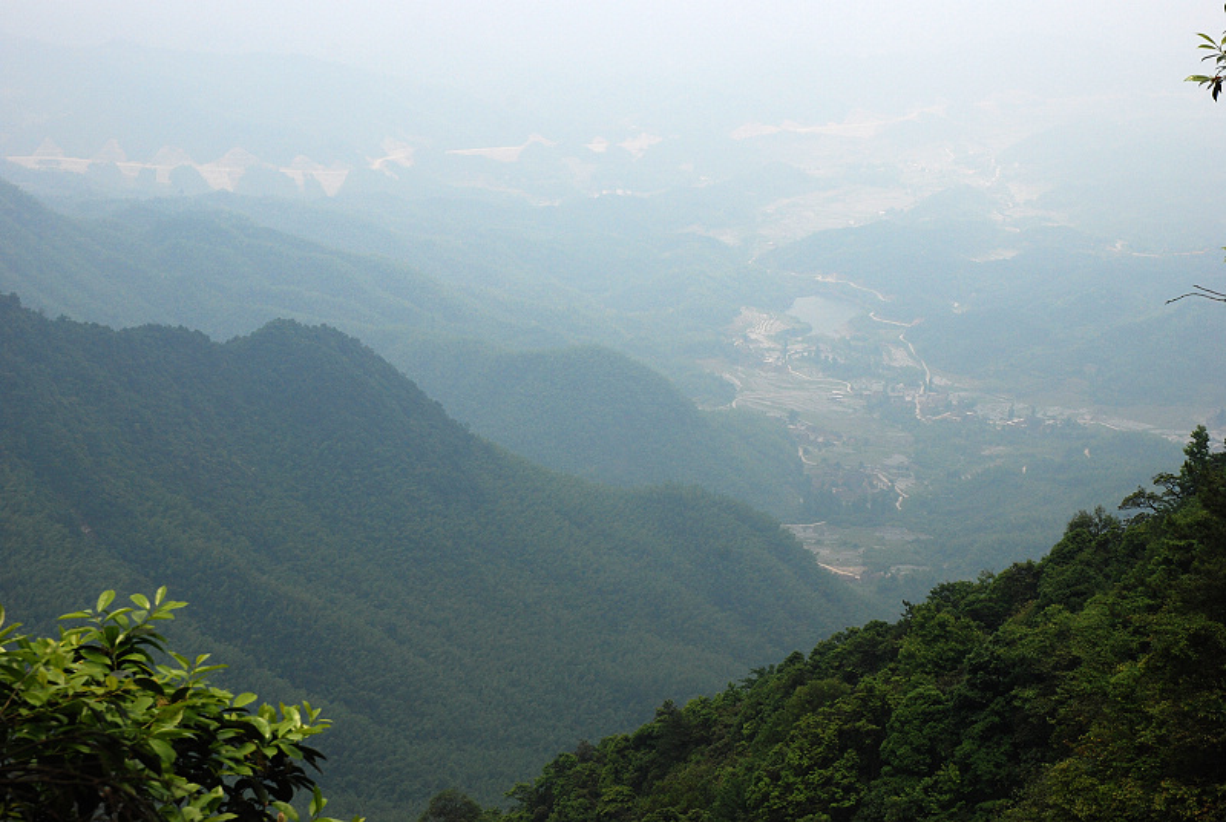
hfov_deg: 30.5
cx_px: 613
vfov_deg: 20.7
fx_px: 2251
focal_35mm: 66
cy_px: 411
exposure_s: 1/400
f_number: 10
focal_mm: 44
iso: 250
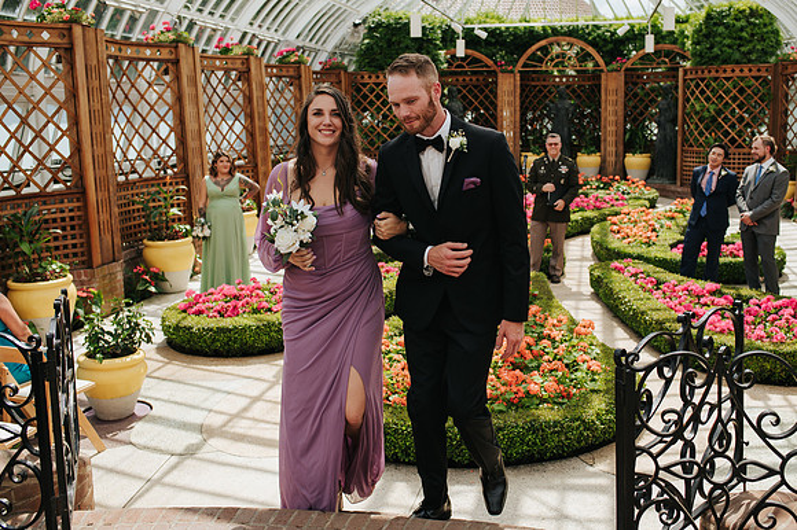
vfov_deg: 34.5
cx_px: 440
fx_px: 854
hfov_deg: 49.9
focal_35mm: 39
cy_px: 251
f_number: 3.5
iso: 140
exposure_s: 1/1000
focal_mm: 35
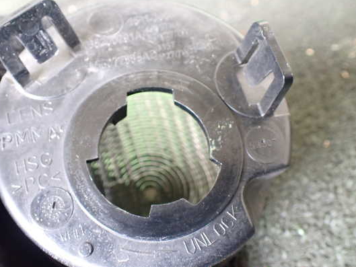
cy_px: 132
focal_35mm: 34
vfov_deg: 41.8
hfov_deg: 53.8
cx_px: 159
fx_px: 350
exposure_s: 1/40
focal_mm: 5.4
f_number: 2.3
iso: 800
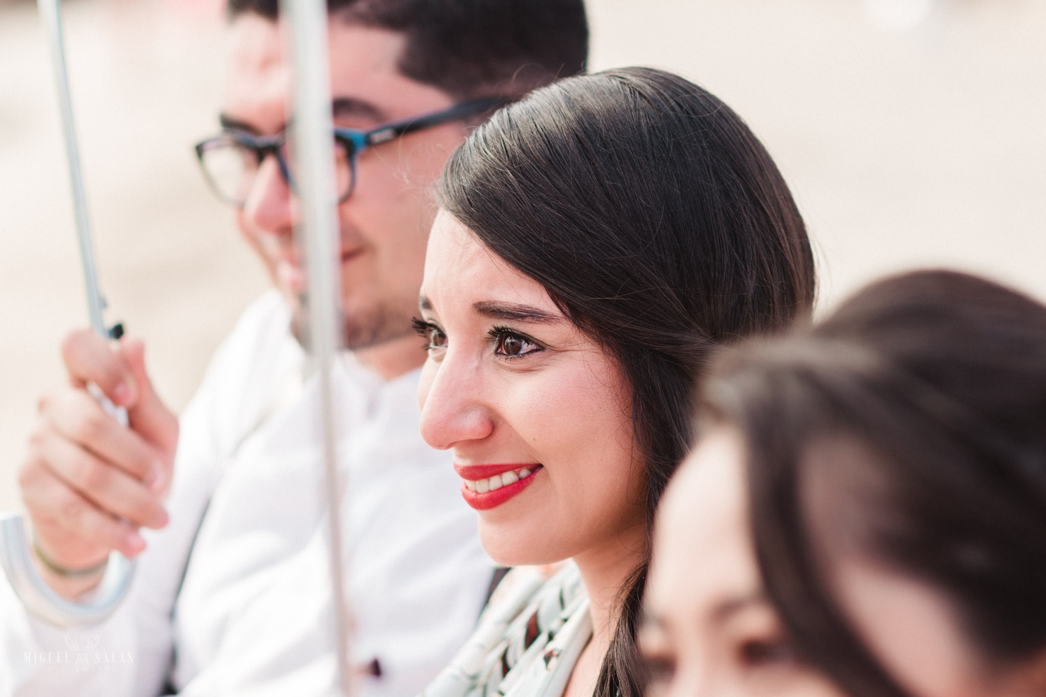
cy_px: 348
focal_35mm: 128
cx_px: 523
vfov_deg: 10.8
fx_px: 3704
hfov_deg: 16.1
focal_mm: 85
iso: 100
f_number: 2.8
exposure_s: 1/800
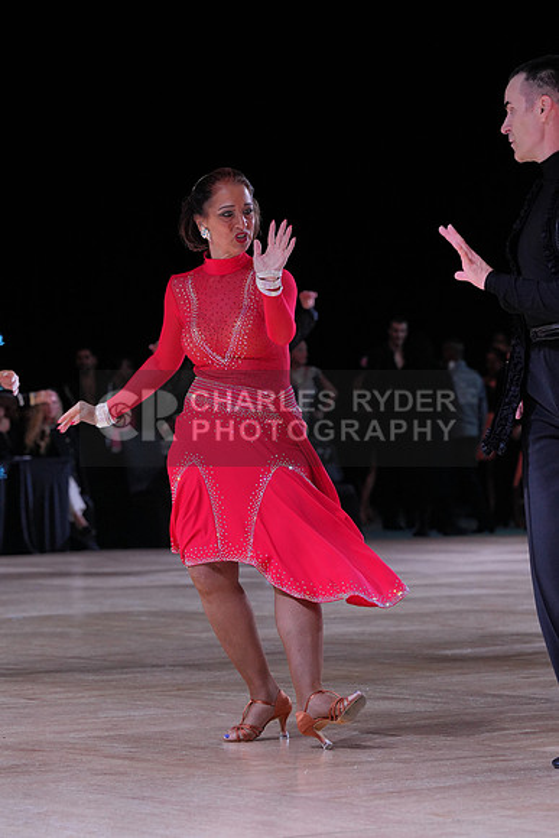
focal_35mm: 144
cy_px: 419
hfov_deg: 9.5
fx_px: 3352
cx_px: 280
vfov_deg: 14.2
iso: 2000
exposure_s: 1/400
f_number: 6.3
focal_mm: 144
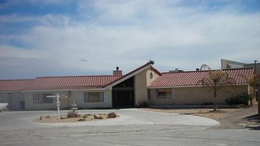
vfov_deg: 28.3
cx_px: 130
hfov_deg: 48.4
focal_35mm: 42
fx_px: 289
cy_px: 85
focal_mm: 6.3
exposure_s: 1/345
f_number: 6.4
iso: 50
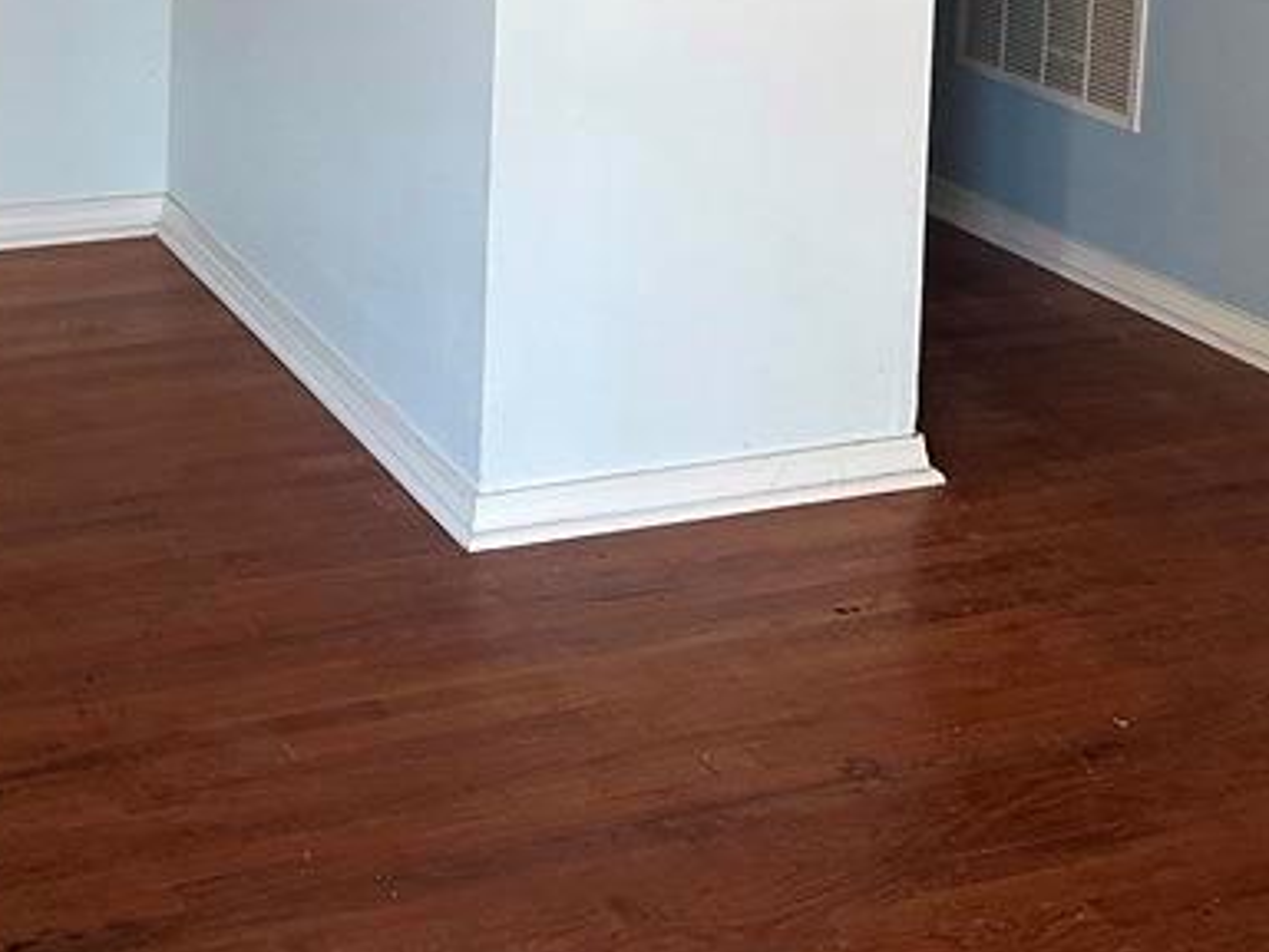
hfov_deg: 29.6
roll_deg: -3.9
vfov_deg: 21.1
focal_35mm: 64
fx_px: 2346
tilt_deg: -3.2
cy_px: -235
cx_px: 268
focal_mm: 6.86
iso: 250
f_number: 1.78
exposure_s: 1/85
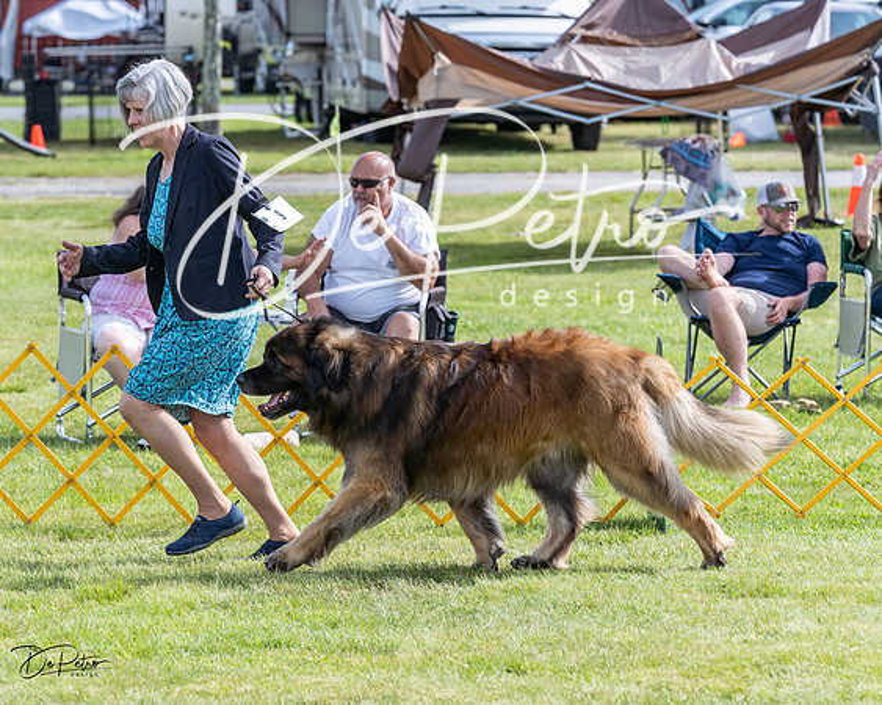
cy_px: 307
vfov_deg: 8.3
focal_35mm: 186
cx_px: 373
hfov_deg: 10.4
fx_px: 4844
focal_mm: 146
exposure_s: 1/1250
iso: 500
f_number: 5.6
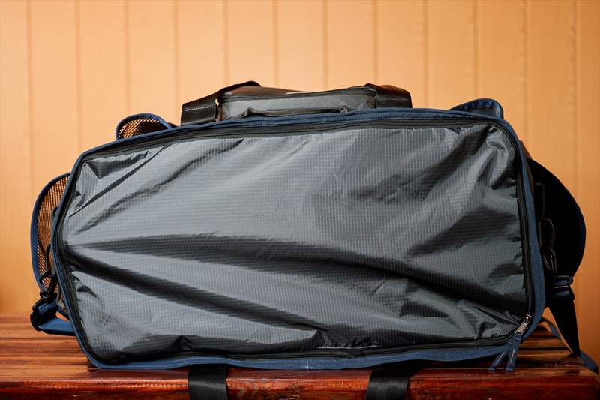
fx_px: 1166
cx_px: 300
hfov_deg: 28.8
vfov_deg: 19.4
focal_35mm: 70
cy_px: 200
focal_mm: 70
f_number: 4
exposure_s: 1/80
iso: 800
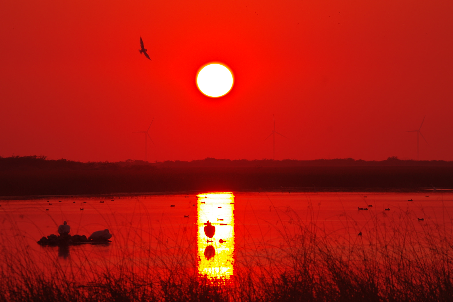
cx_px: 226
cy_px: 151
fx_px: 3583
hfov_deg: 7.2
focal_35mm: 285
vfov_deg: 4.8
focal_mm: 190
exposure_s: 1/250
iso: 100
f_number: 10
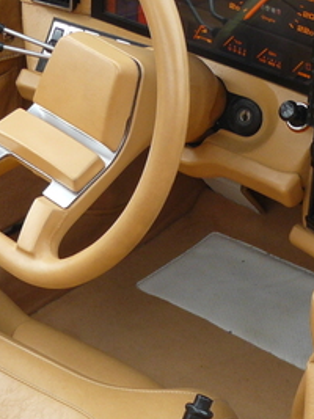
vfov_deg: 18.0
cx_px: 225
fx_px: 1307
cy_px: 341
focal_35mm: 108
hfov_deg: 13.7
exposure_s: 1/100
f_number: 3.6
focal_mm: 6
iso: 100
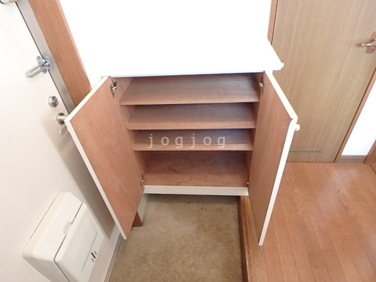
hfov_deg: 79.0
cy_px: 141
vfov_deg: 63.4
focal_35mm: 21
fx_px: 228
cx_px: 188
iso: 500
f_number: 3.5
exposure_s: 1/30
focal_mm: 3.7
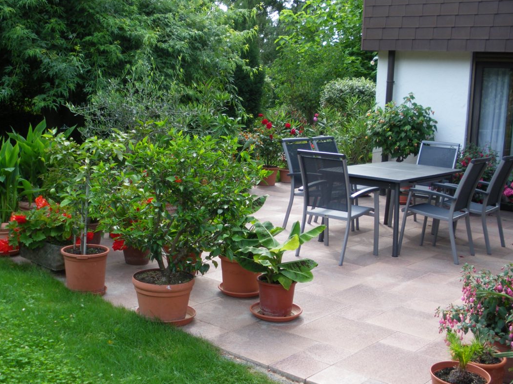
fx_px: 652
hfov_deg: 43.0
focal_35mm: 44
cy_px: 213
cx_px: 258
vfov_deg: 32.8
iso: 64
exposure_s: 1/80
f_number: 3.5
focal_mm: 6.3
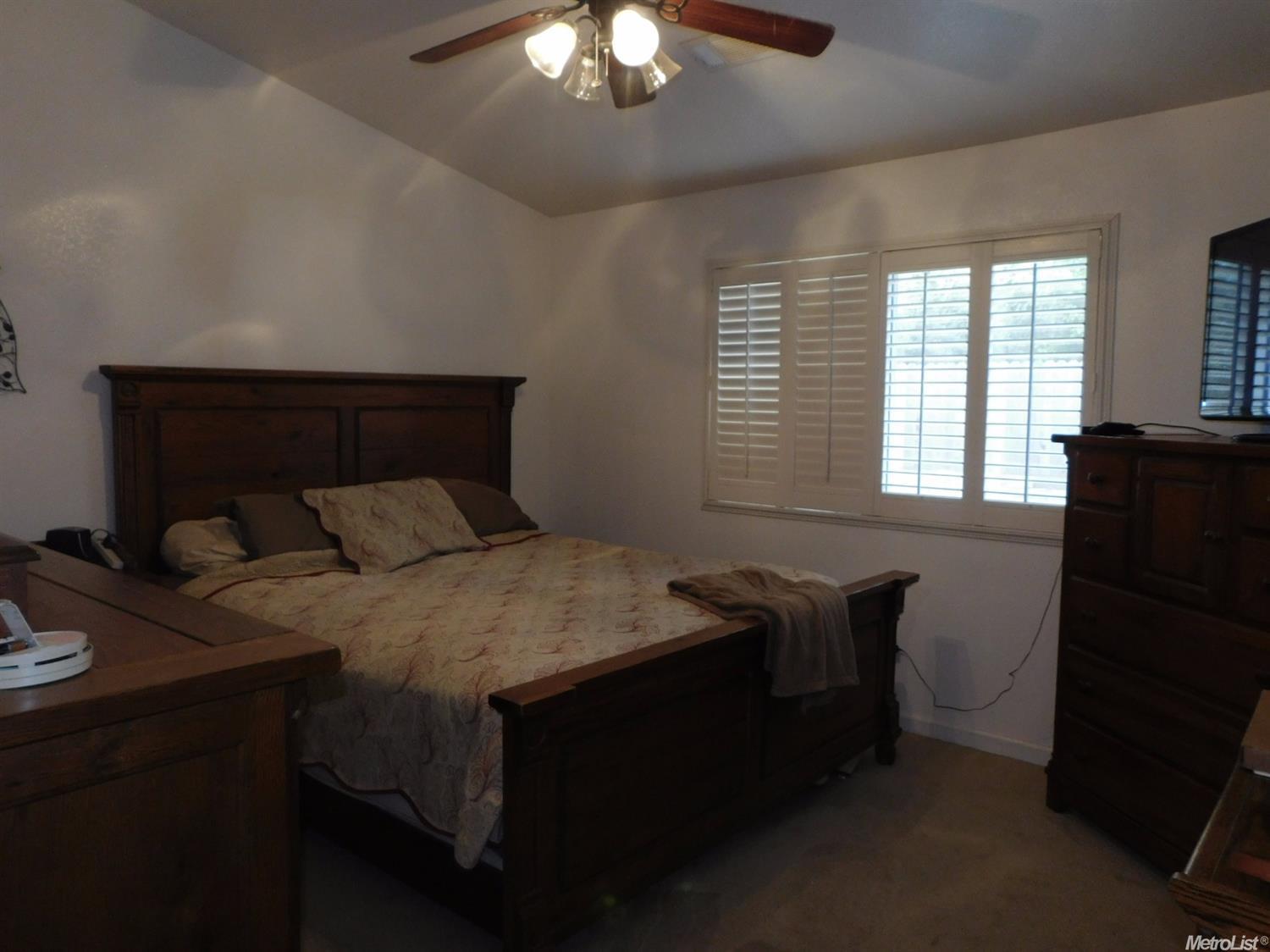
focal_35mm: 24
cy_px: 476
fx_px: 880
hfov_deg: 71.6
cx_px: 635
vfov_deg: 56.8
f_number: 3
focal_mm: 4.1
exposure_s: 1/30
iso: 220
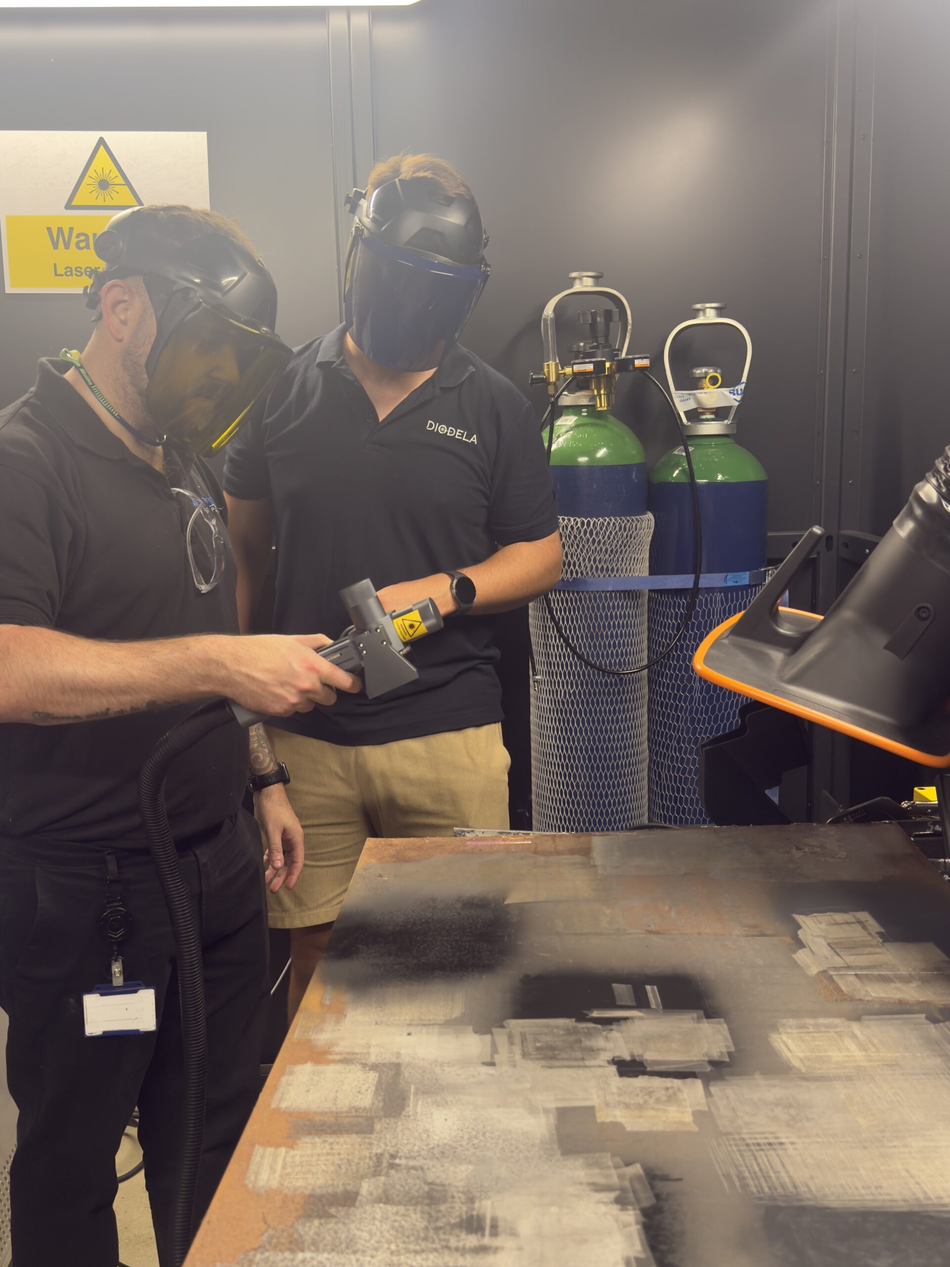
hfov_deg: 41.8
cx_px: 475
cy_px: 634
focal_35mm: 34
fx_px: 1244
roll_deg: +1.2
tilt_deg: -9.3
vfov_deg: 54.0
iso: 160
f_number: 1.78
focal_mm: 6.76
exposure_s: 1/84
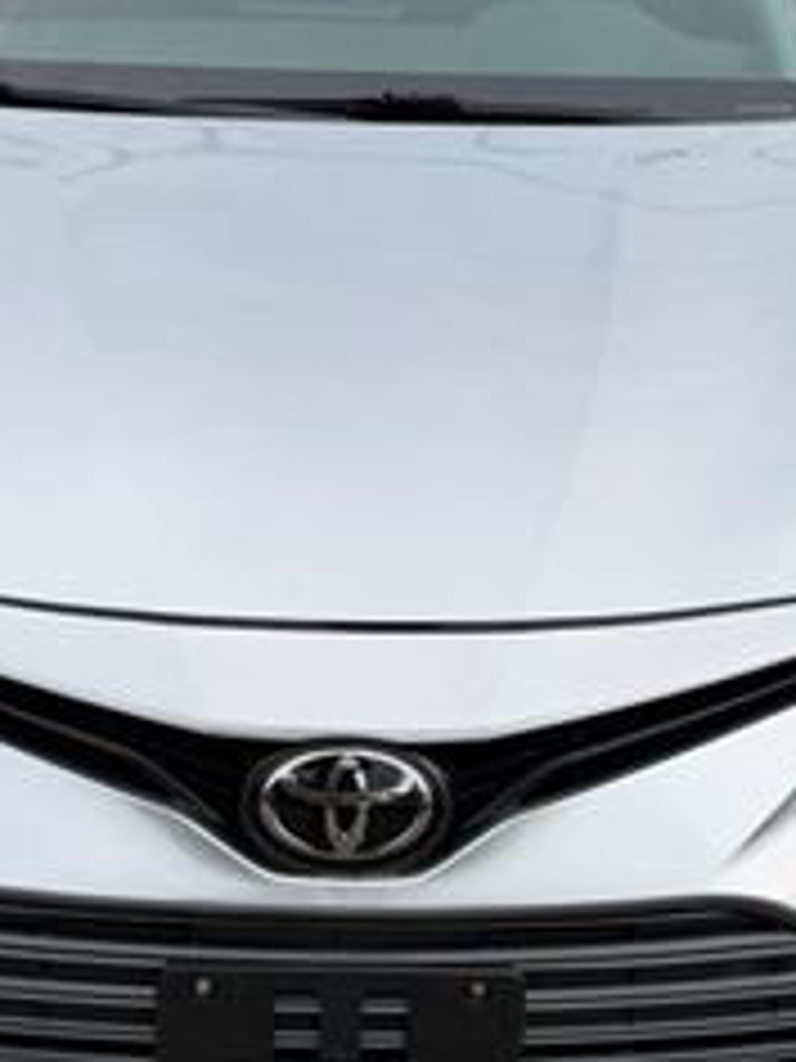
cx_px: 346
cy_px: 500
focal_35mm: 65
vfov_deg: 29.8
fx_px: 1993
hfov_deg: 22.6
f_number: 1.78
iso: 80
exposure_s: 1/1271
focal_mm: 6.76
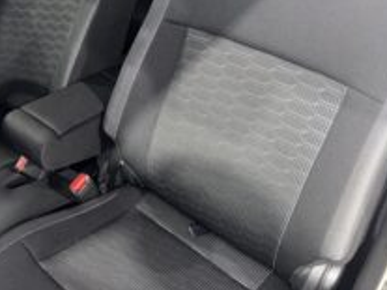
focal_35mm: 44
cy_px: 91
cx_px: 112
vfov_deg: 32.5
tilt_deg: -33.6
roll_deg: +0.2
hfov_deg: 42.1
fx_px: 492
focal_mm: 5.96
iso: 160
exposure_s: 1/6
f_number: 1.6
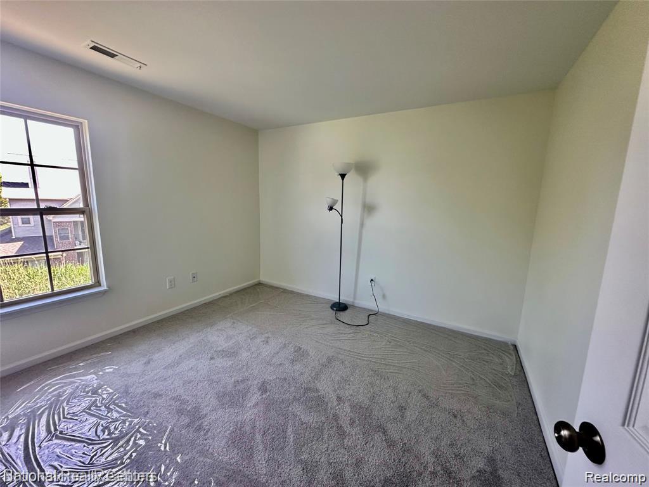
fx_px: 262
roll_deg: -2.1
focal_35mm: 14
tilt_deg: -9.5
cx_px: 324
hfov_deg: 102.1
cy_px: 244
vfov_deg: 85.7
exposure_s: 1/99
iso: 125
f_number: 2.2
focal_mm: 2.22
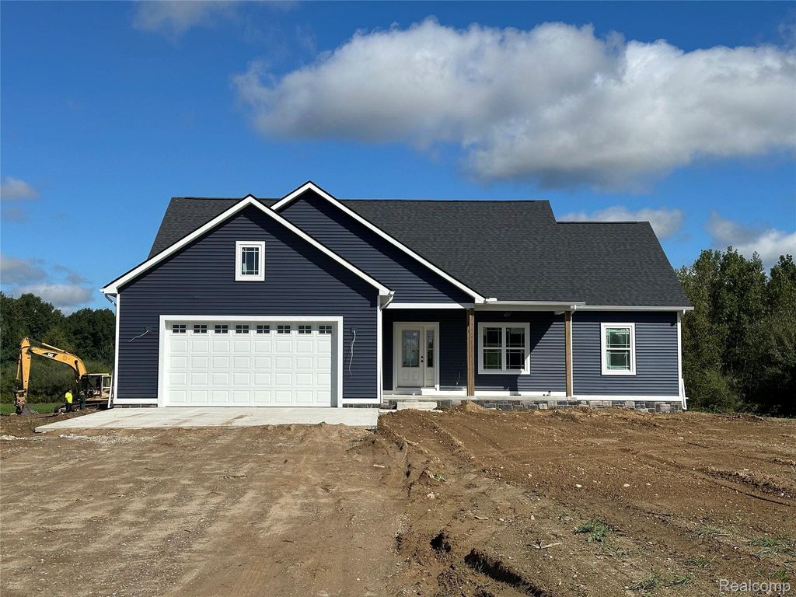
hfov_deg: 39.7
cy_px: 298
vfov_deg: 30.3
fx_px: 1104
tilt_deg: +4.7
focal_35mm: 48
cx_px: 398
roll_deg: -0.1
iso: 64
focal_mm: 6.86
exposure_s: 1/7092
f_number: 1.78
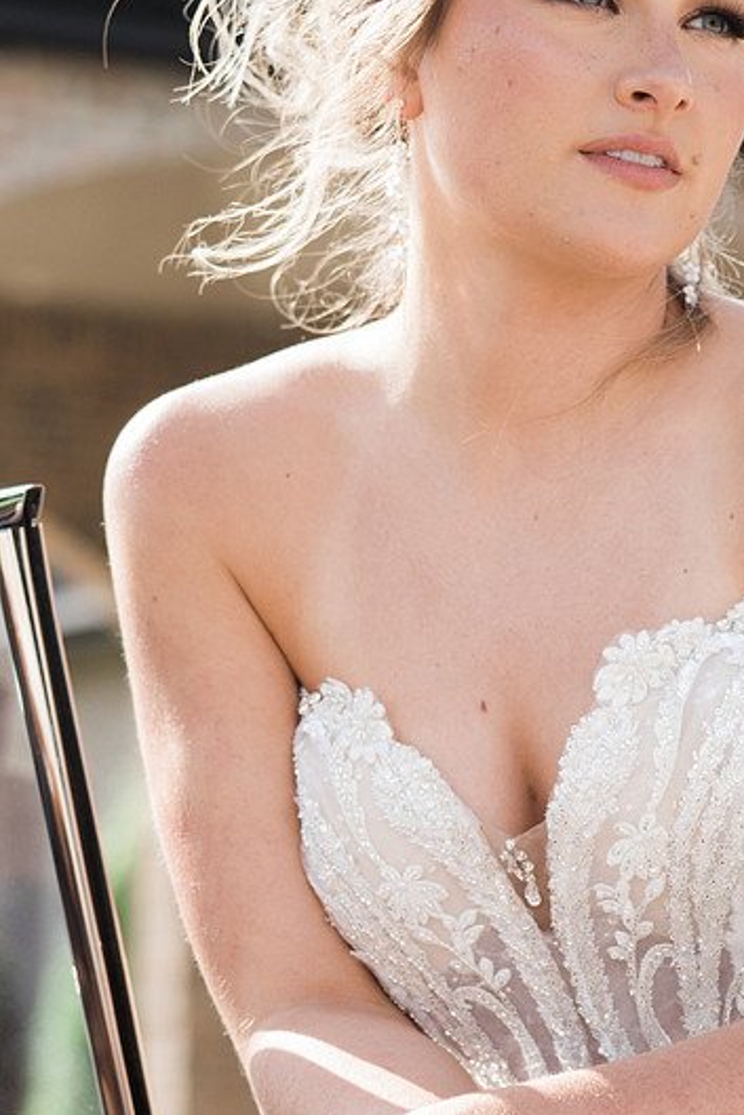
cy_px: 790
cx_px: 700
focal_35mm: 153
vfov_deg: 13.4
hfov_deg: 8.9
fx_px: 4740
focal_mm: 50
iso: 200
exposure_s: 1/2000
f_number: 2.2
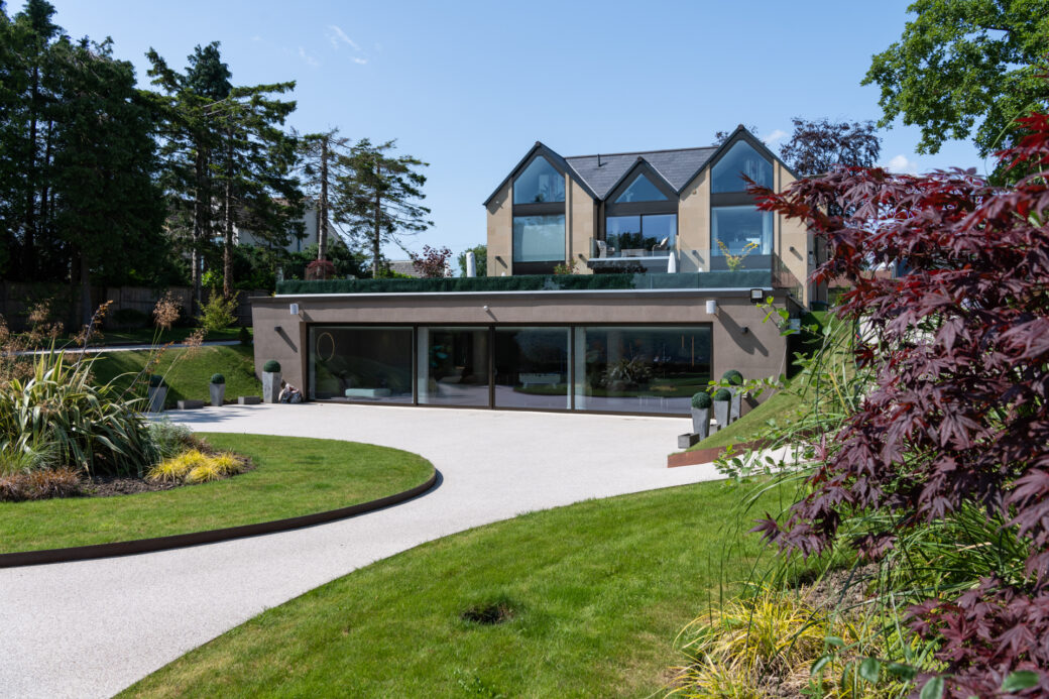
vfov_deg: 43.6
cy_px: 350
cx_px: 524
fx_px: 874
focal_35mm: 30
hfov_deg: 61.9
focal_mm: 30
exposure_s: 1/500
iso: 100
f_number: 8
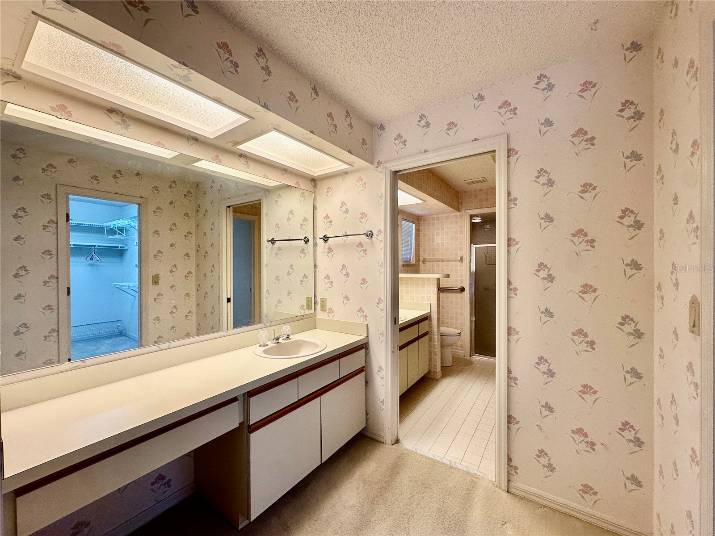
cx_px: 358
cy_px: 268
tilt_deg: -0.4
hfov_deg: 102.1
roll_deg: -0.3
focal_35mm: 14
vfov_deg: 85.7
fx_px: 289
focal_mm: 2.22
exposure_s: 1/120
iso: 125
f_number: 2.2
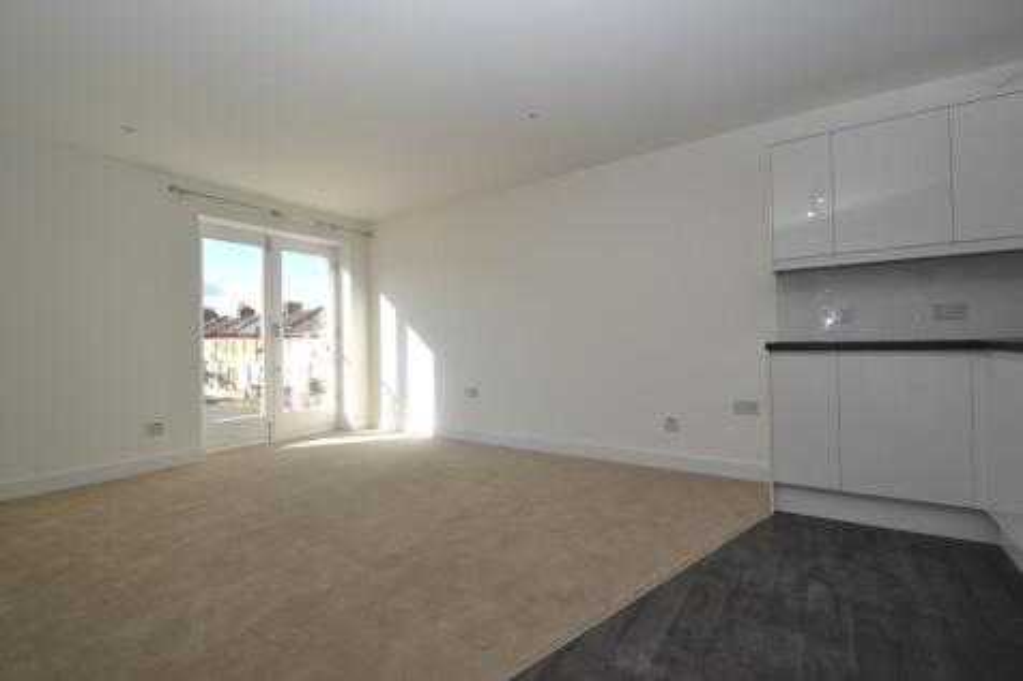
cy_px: 340
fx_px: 426
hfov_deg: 100.4
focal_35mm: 15
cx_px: 512
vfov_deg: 77.3
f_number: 5.6
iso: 100
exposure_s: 1/125
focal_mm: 10
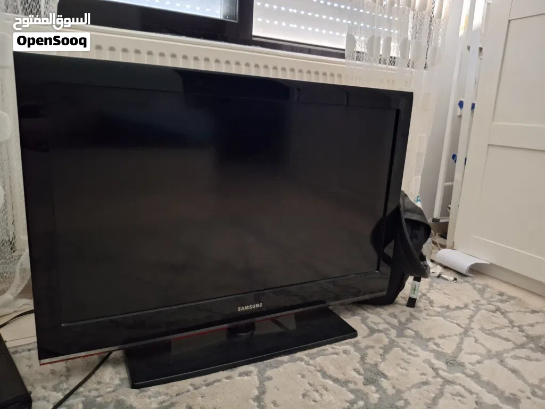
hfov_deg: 69.4
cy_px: 204
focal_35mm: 25
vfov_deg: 54.9
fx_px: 394
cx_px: 272
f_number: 1.8
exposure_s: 1/20
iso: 1600
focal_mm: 4.69
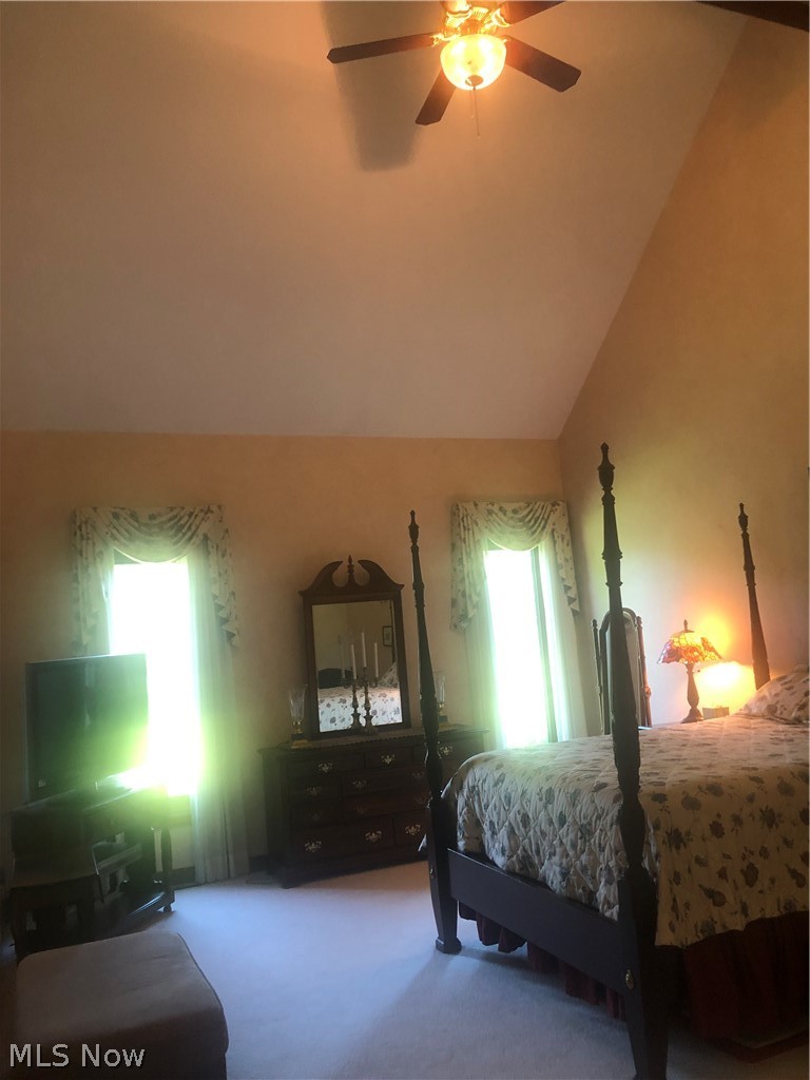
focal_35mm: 28
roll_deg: +3.6
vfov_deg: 63.4
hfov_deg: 49.7
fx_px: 874
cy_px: 540
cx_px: 405
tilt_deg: +5.8
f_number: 1.8
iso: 64
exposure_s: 1/15
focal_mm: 3.99
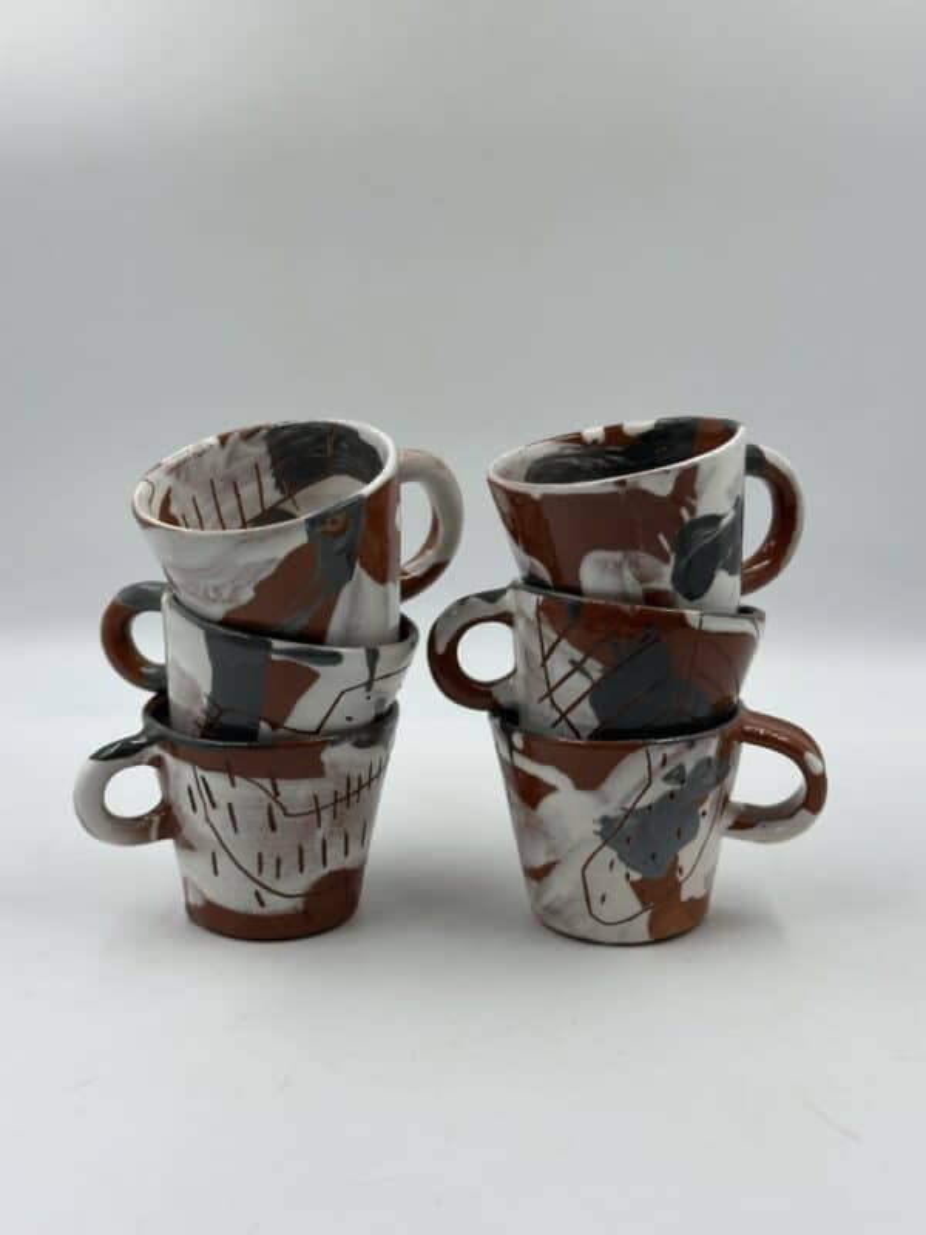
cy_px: 618
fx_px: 1712
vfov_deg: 39.7
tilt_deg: -14.9
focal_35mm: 48
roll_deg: -1.5
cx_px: 463
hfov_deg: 30.3
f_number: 1.78
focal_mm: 6.86
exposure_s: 1/524
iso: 64
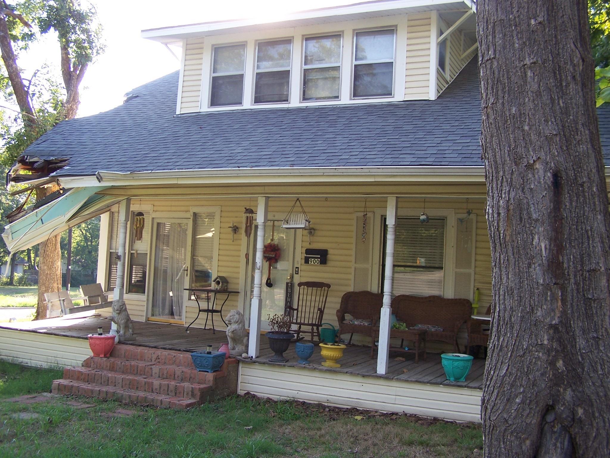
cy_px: 229
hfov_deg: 49.0
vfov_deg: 37.7
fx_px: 670
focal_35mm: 38
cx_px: 305
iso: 80
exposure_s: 1/100
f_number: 2.8
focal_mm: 6.3
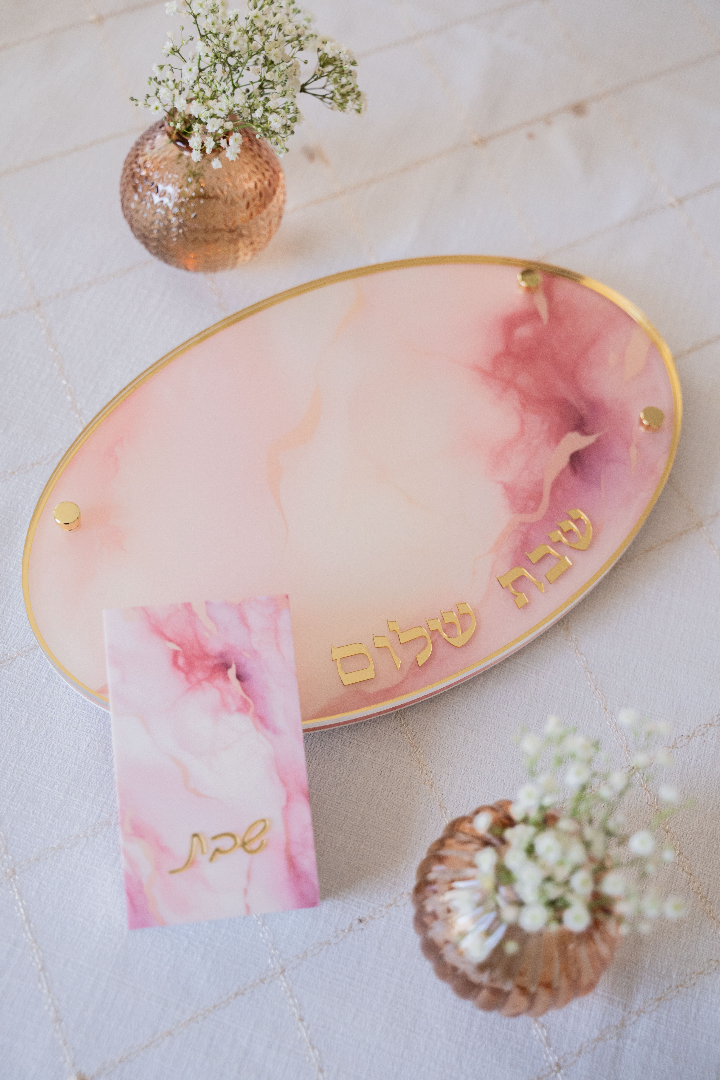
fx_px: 1350
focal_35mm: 45
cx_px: 360
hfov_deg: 29.9
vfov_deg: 43.6
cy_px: 540
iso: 1600
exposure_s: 1/640
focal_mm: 45
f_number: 2.8
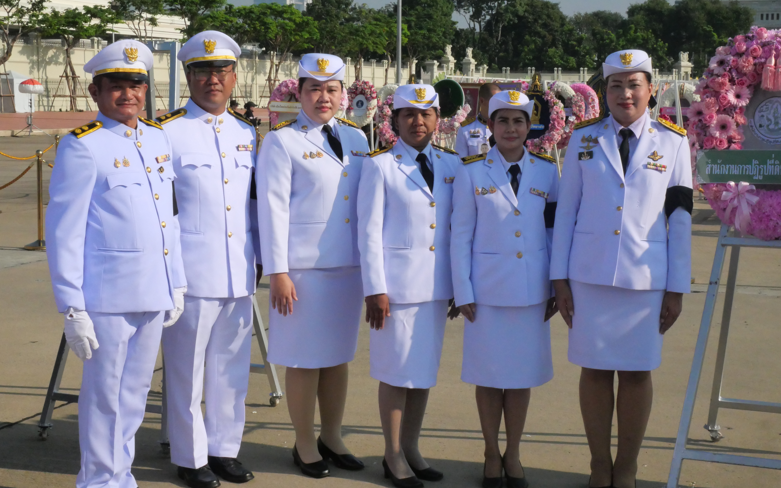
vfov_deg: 21.6
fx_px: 1277
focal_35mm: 60
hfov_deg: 34.0
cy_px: 227
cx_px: 395
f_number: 20
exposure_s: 1/2000
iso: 3200
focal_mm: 28
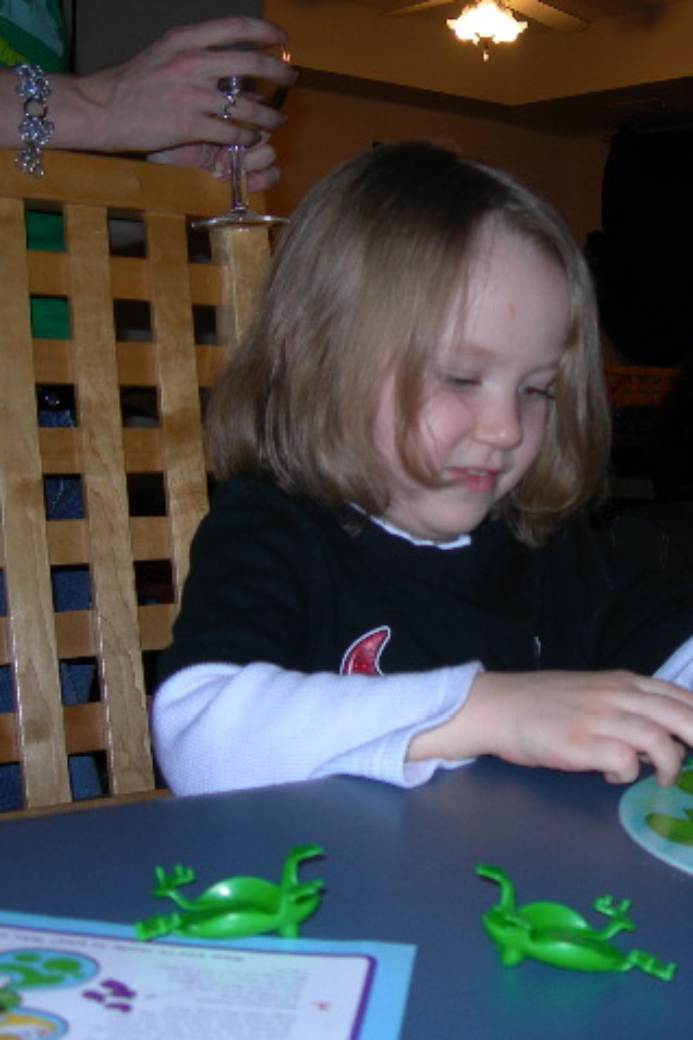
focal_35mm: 53
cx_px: 567
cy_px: 521
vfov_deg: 37.5
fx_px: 1530
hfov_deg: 25.0
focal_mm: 7.8
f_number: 2.8
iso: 50
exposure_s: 1/60.1
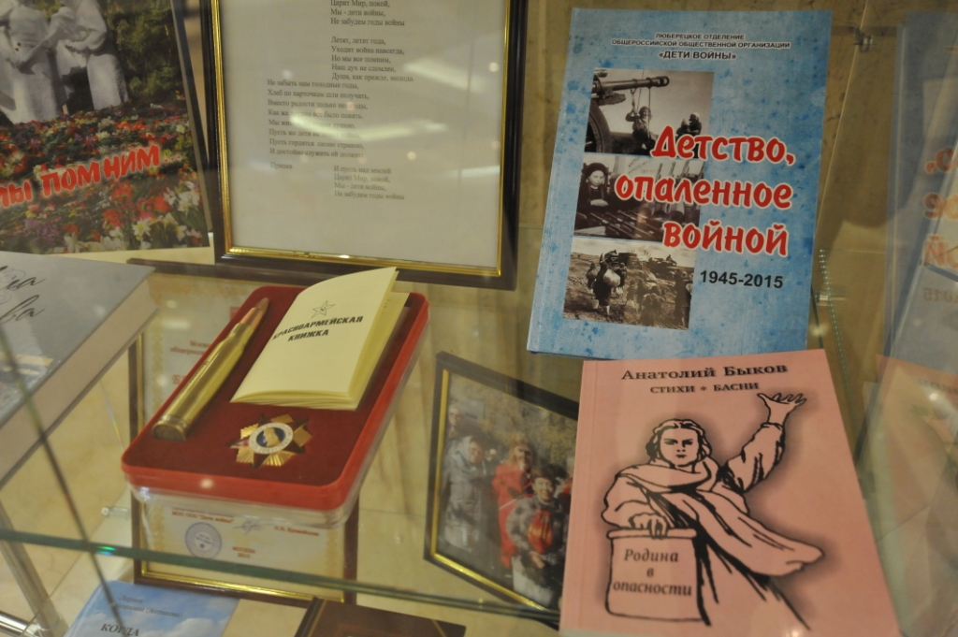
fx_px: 931
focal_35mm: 35
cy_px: 318
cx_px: 479
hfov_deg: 54.5
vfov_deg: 37.8
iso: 3200
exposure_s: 1/125
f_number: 6.3
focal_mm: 35
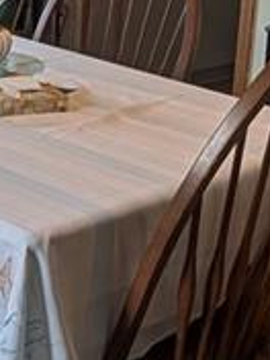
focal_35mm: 82
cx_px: -9
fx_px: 853
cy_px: 0
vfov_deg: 22.9
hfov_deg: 17.5
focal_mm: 2.23
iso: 55
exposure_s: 1/60
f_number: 1.95
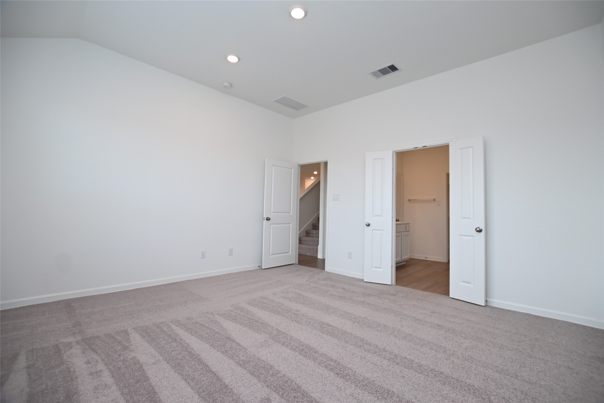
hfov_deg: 100.4
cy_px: 202
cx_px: 302
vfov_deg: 77.3
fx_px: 252
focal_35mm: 15
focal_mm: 10
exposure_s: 1/200
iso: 400
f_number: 3.5
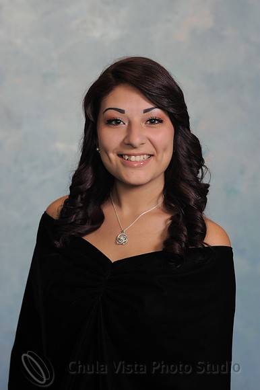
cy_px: 195
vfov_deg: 15.2
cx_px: 130
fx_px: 1464
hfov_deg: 10.1
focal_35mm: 135
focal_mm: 135
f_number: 7.1
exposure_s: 1/125
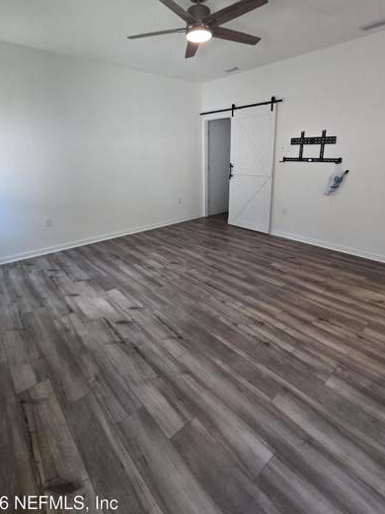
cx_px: 192
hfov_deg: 78.1
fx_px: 237
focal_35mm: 16
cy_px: 215
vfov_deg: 93.7
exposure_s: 1/60
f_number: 2.2
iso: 500
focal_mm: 2.2
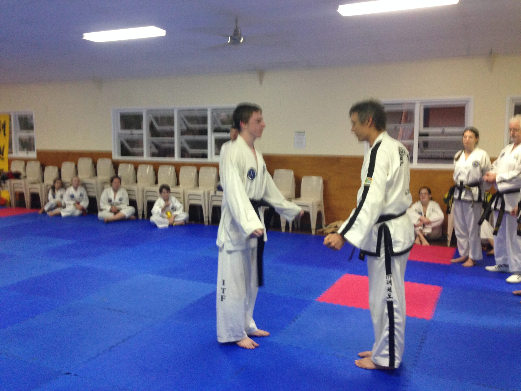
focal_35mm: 33
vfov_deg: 42.9
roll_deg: -0.9
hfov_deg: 55.4
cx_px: 260
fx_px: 497
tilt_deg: -6.0
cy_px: 196
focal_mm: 4.12
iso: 160
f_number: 2.4
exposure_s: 1/20
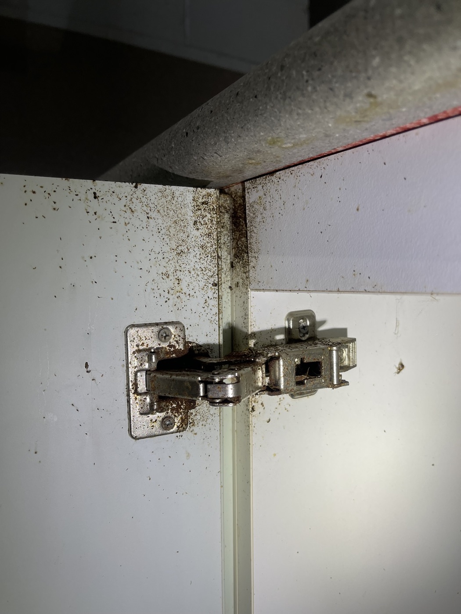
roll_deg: +0.0
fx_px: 444
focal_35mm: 25
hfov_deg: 54.9
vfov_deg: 69.4
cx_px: 230
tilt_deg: -4.3
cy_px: 307
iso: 32
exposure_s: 1/112
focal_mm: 5.1
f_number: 1.6
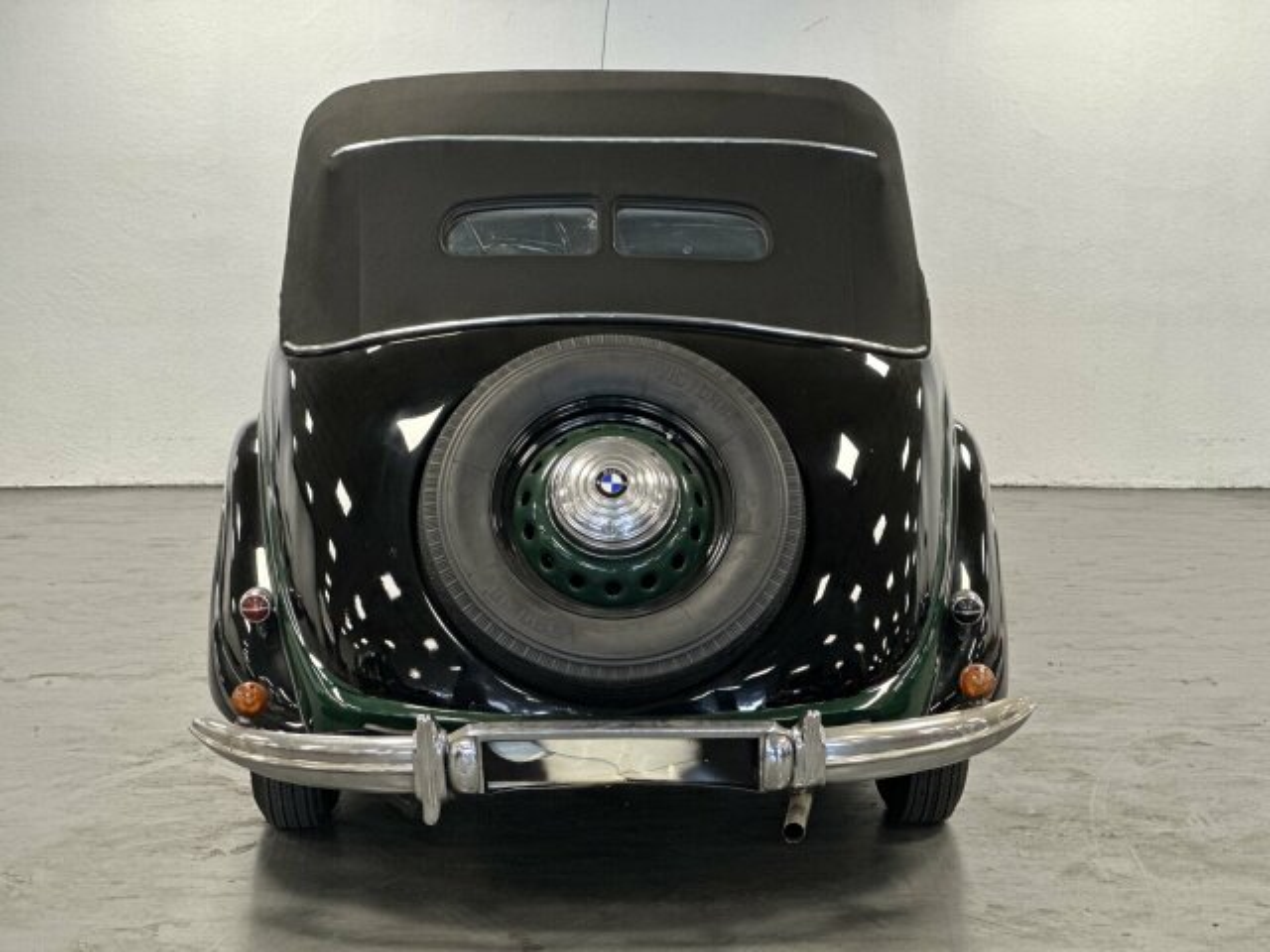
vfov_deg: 19.1
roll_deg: -0.3
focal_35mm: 77
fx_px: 2825
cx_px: 635
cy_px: 476
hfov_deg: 25.3
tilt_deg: -8.2
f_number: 2.8
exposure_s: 1/40
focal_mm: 9
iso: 250
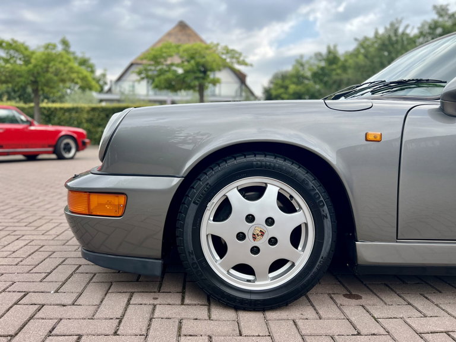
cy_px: 171
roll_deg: +0.0
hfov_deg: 67.3
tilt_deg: -5.9
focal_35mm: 26
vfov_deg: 53.1
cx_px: 228
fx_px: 343
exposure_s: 1/1449
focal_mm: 5.7
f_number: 1.5
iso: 50
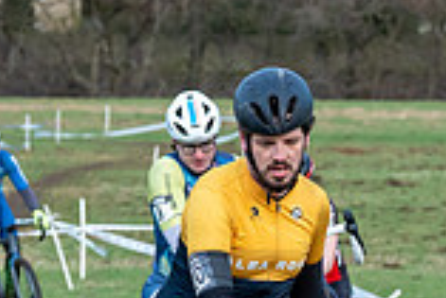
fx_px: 4476
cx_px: 226
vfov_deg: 3.8
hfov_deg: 5.7
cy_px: 212
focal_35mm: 361
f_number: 4
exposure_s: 1/1000
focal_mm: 70
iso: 2000
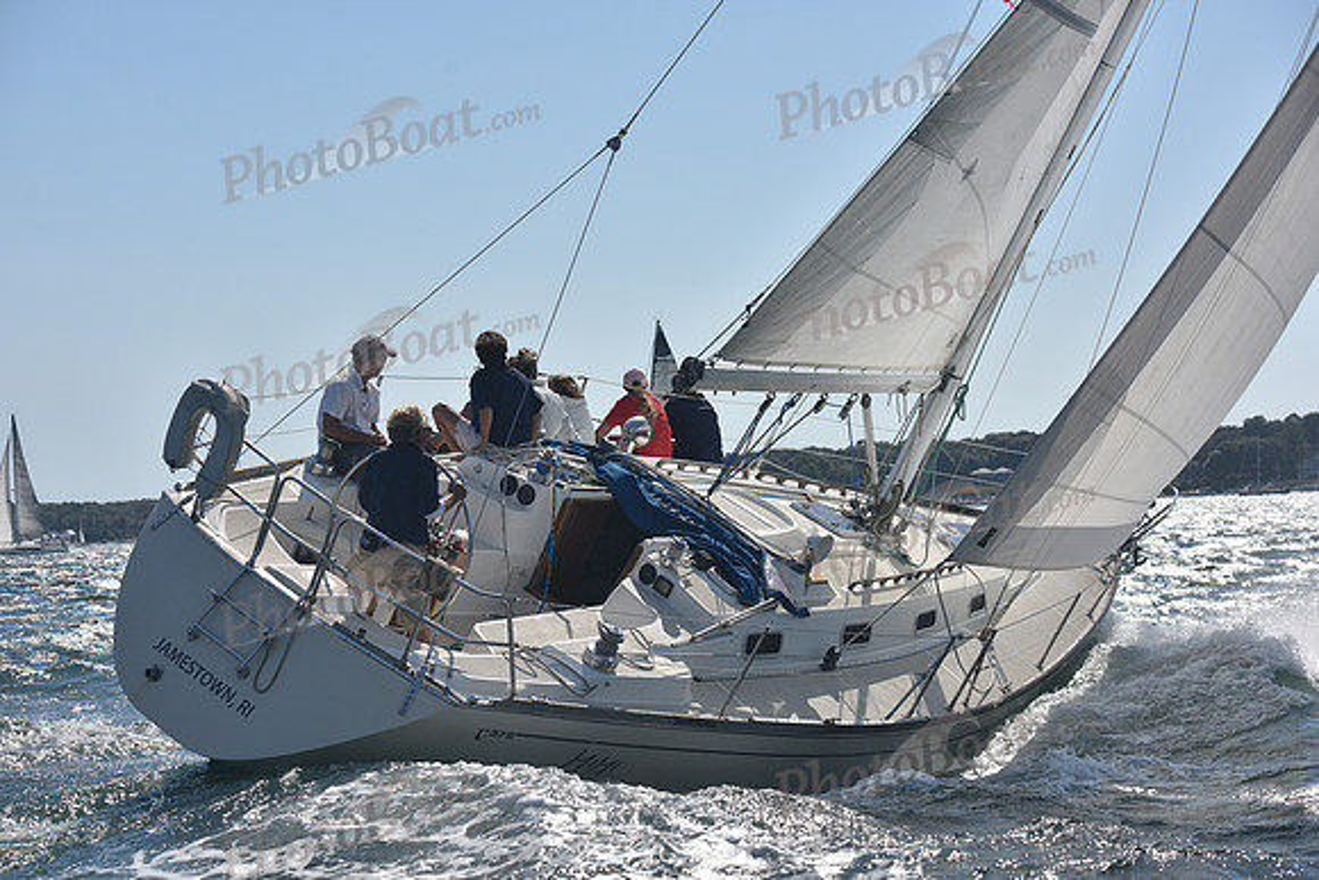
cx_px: 660
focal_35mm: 70
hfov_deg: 28.8
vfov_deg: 19.5
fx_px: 2565
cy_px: 440
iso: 250
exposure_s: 1/1000
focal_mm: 70
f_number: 6.3
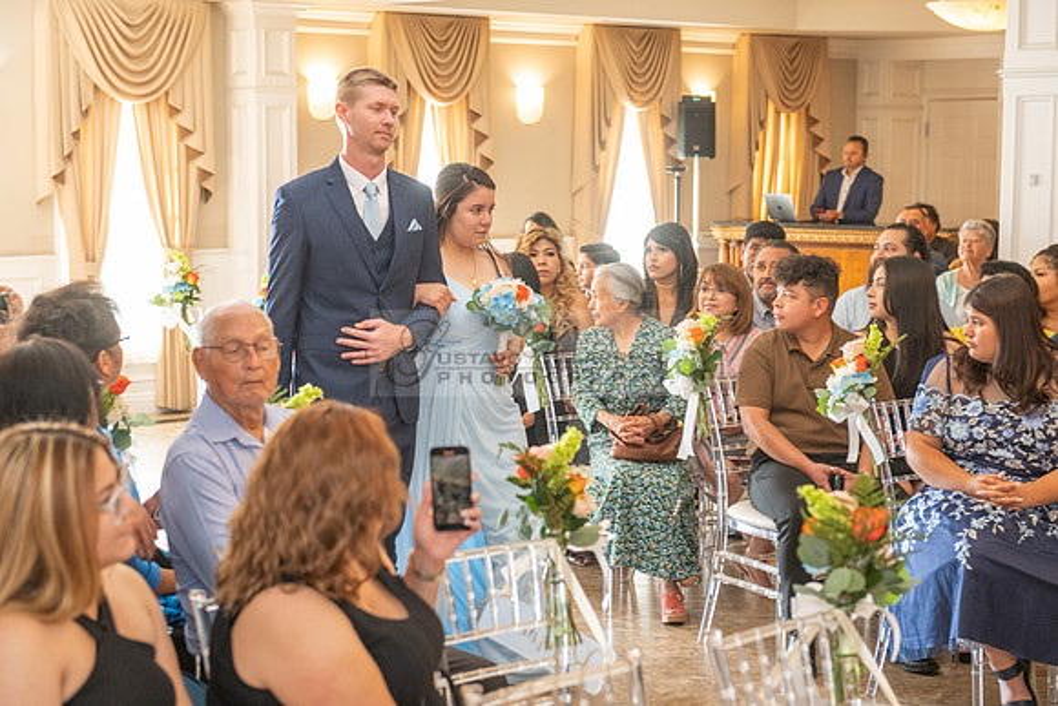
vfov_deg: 19.5
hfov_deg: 28.8
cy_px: 353
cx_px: 529
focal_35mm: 70
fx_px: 2058
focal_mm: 70
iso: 1250
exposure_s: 1/200
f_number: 4.5
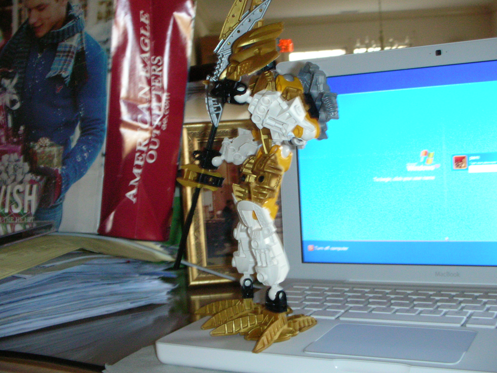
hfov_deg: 39.7
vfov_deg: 30.3
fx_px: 689
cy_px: 179
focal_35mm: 48
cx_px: 250
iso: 200
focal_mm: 7.7
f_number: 3.5
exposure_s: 1/15
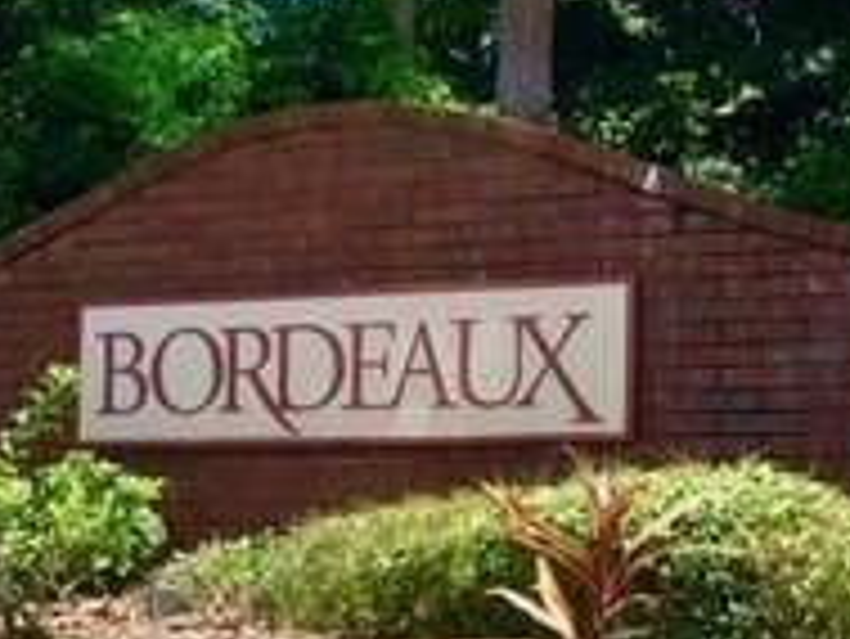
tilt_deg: -3.7
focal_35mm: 98
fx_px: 2408
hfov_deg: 20.0
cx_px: 342
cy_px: 441
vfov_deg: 15.1
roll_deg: -0.4
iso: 25
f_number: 2.2
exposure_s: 1/950
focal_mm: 4.15
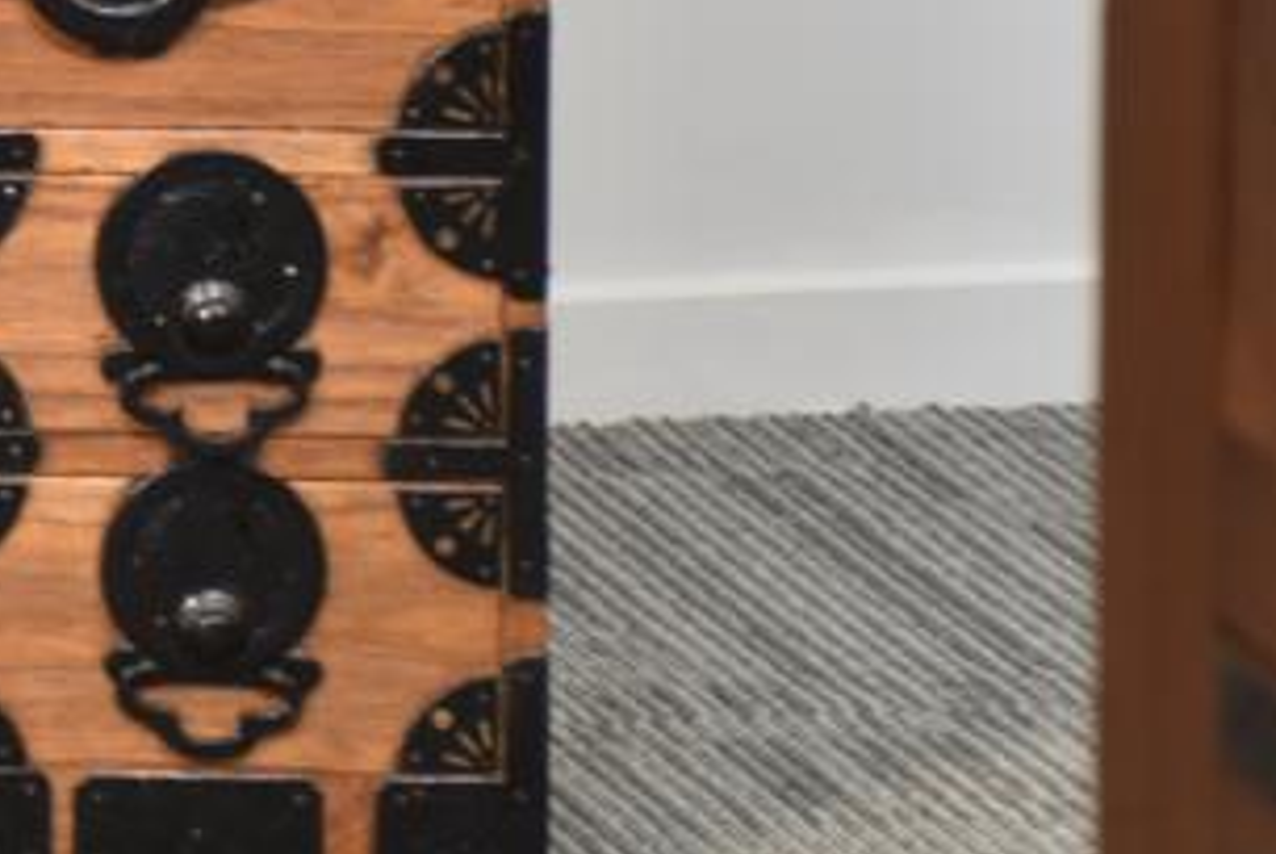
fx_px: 13233
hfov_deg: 5.5
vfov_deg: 3.7
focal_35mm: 373
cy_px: -437
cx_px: -711
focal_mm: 70
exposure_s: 1/15
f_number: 5
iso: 400
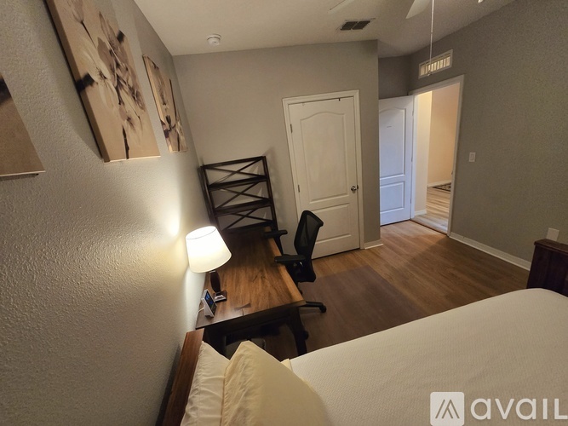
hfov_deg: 106.2
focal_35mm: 13
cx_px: 284
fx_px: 213
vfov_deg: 89.9
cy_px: 213
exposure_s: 1/60
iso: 800
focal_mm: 2.2
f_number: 2.2
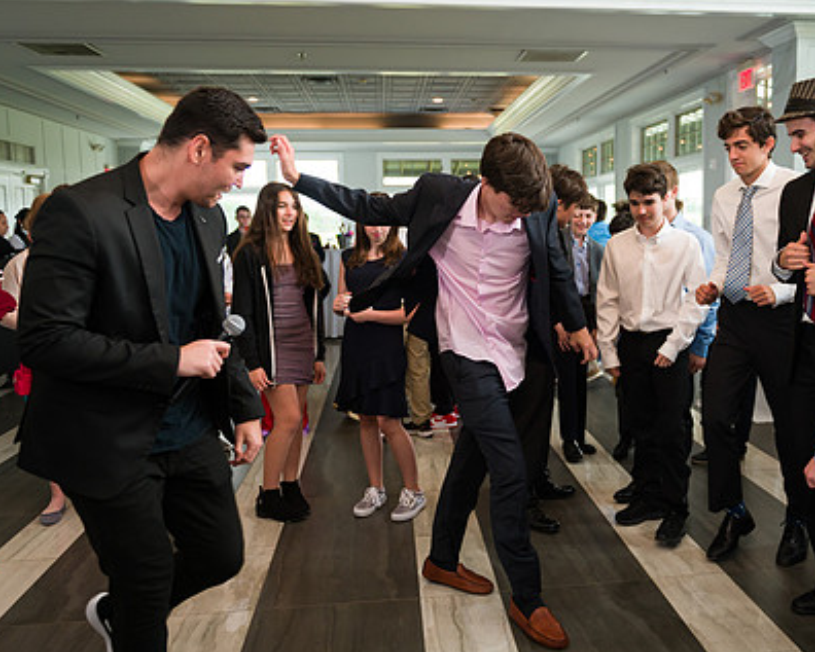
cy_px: 315
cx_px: 502
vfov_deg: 44.6
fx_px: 796
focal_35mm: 33
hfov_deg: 53.7
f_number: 3.2
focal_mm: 24
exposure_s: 1/200
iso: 400
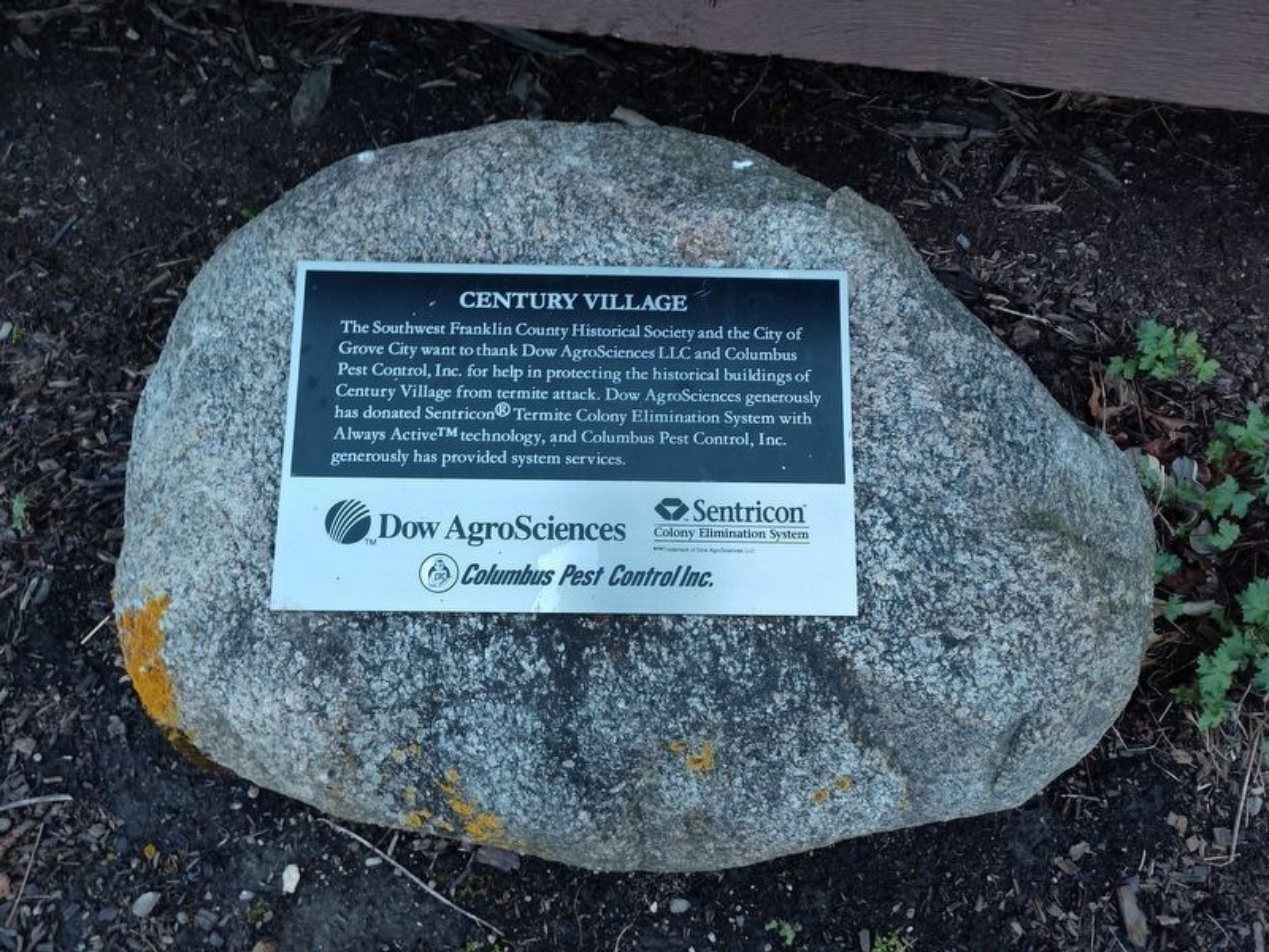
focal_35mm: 23
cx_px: 634
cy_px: 476
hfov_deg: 73.9
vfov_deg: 58.9
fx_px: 843
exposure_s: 1/40
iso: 1356
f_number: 1.8
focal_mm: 5.56
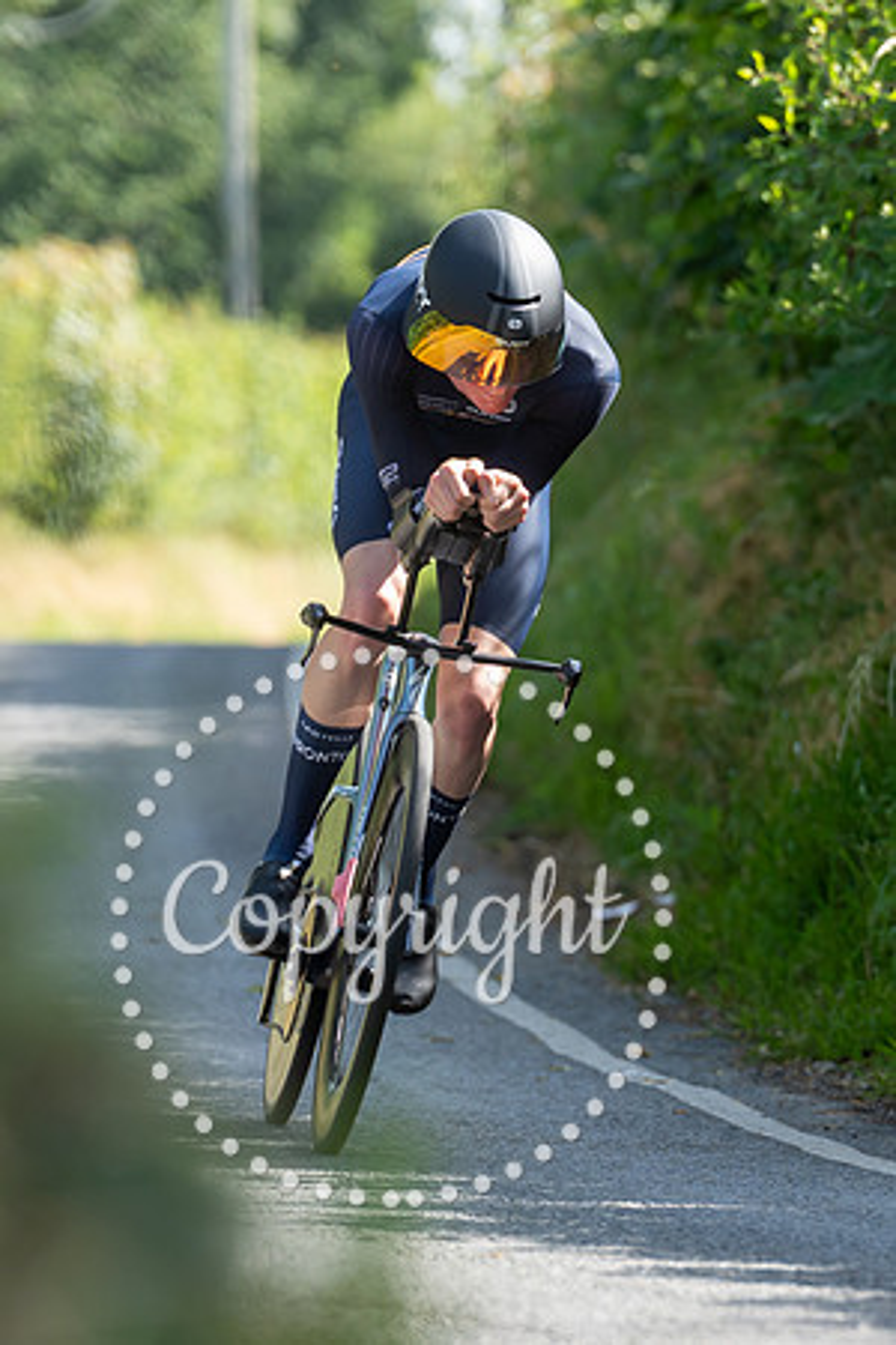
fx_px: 17502
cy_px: 726
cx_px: 512
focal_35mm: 469
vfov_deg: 4.4
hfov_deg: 2.9
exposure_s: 1/1000
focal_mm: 200
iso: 500
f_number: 3.5
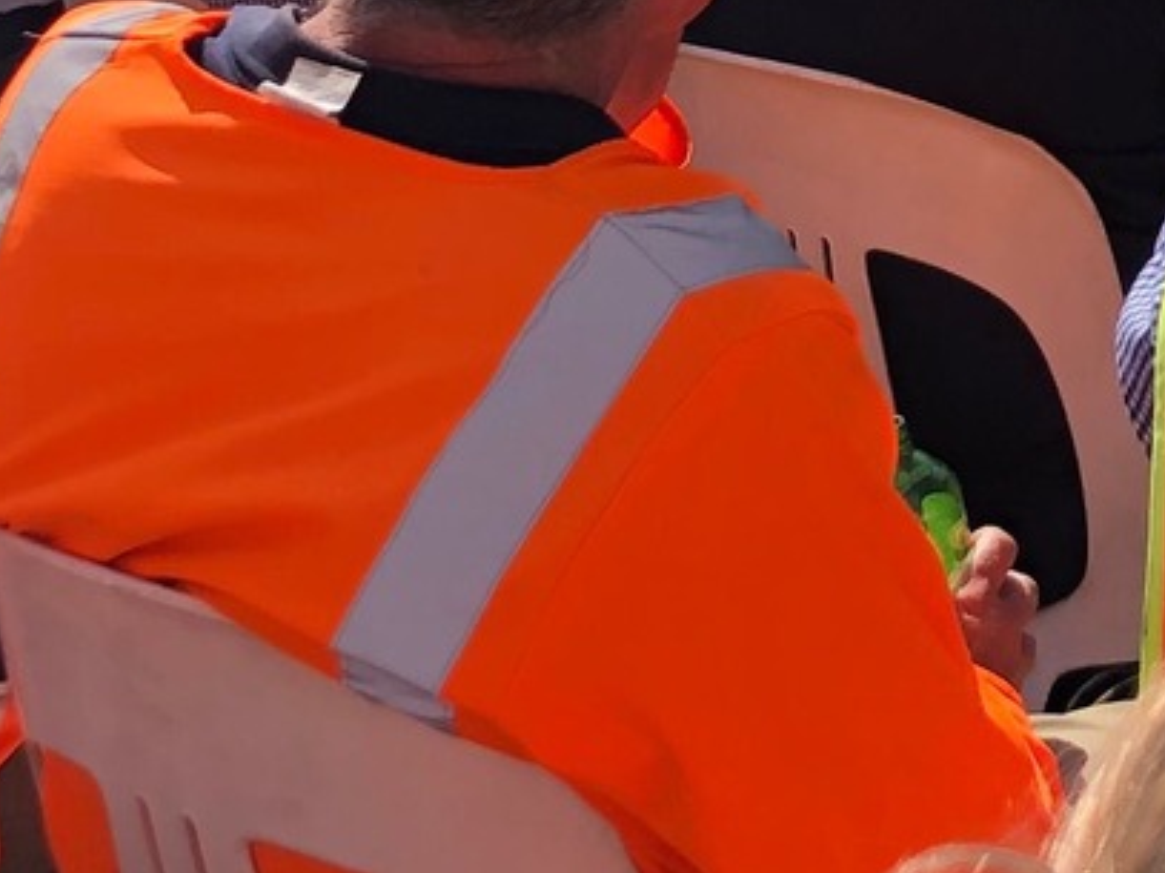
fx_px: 4441
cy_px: -498
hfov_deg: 14.6
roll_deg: -1.2
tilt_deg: -6.8
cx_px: 1288
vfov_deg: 10.8
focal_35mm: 132
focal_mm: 4
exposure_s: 1/899
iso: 20
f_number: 1.8
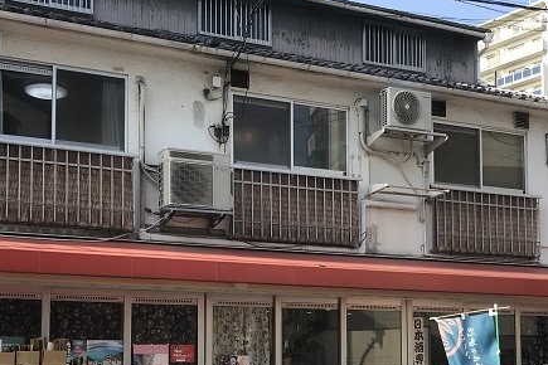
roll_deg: -0.2
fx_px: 822
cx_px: 277
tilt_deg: +6.1
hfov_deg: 36.9
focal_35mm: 54
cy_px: 310
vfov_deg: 24.5
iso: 20
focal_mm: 3.99
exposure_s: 1/967
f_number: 1.8
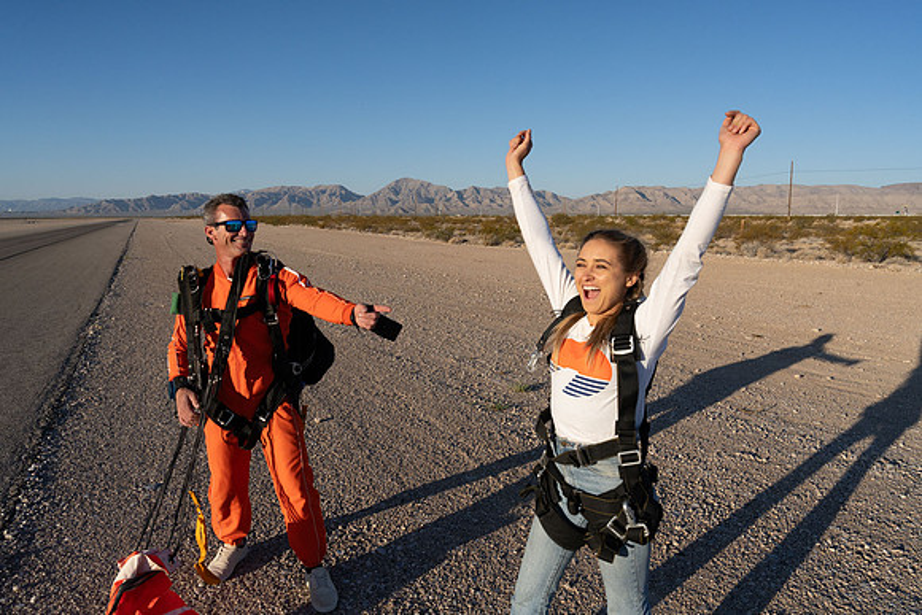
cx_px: 461
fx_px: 615
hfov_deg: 73.7
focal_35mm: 24
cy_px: 308
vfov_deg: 53.2
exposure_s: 1/2000
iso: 800
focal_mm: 24
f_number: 9
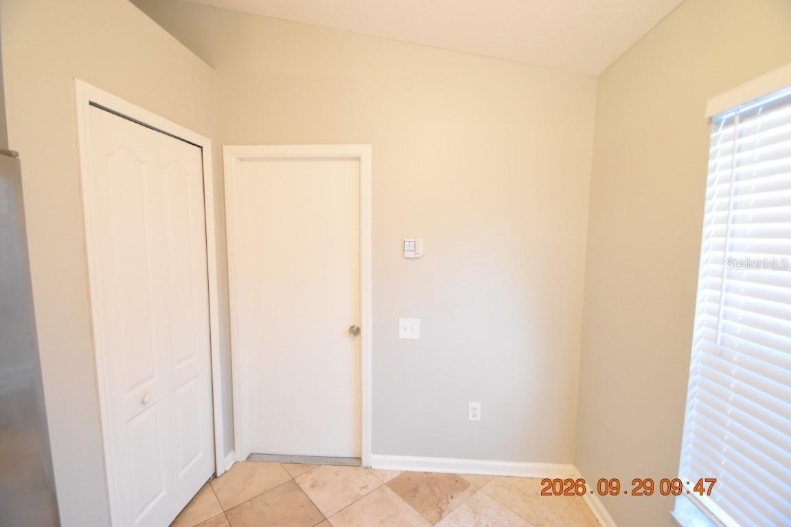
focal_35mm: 15
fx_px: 330
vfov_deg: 77.3
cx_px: 396
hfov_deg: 100.4
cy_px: 264
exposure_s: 1/60
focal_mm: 10
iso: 2500
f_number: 3.5
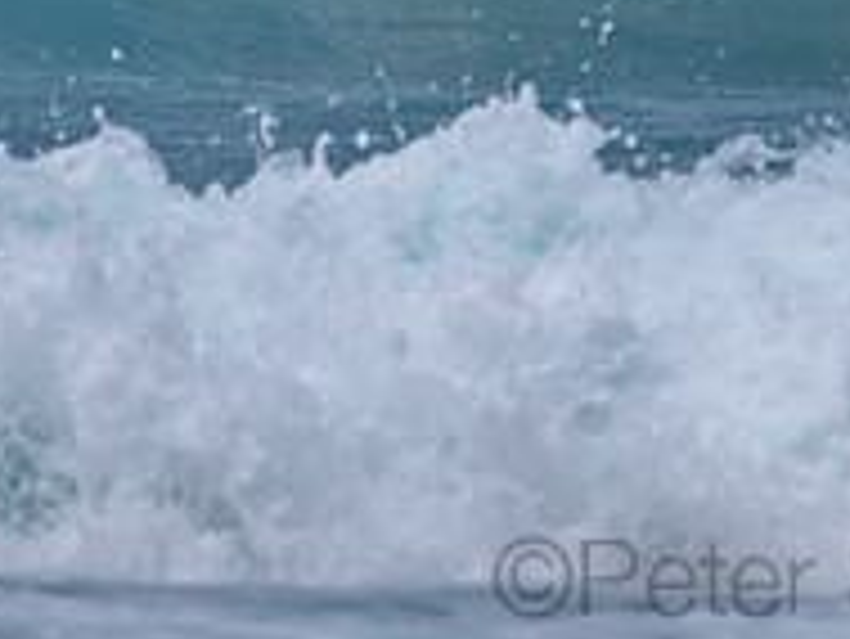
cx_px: 1134
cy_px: -356
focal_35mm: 1813
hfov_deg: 1.1
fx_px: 44547
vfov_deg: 0.8
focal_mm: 500
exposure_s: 1/2000
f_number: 5.6
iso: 110
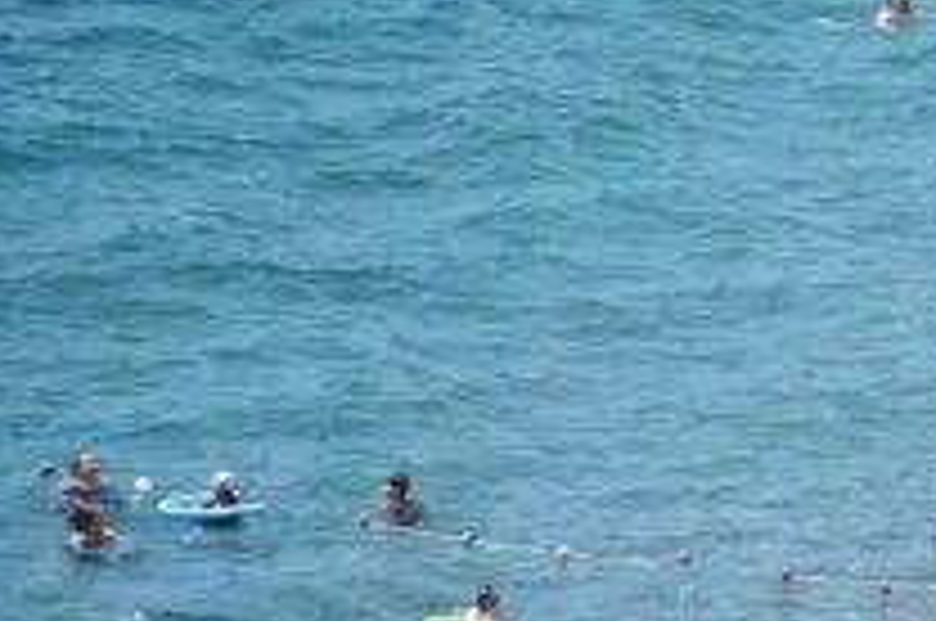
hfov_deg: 2.3
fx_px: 23104
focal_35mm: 890
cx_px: 1683
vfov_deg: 1.5
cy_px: -220
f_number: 5.6
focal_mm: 140
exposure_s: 1/1000
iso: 250
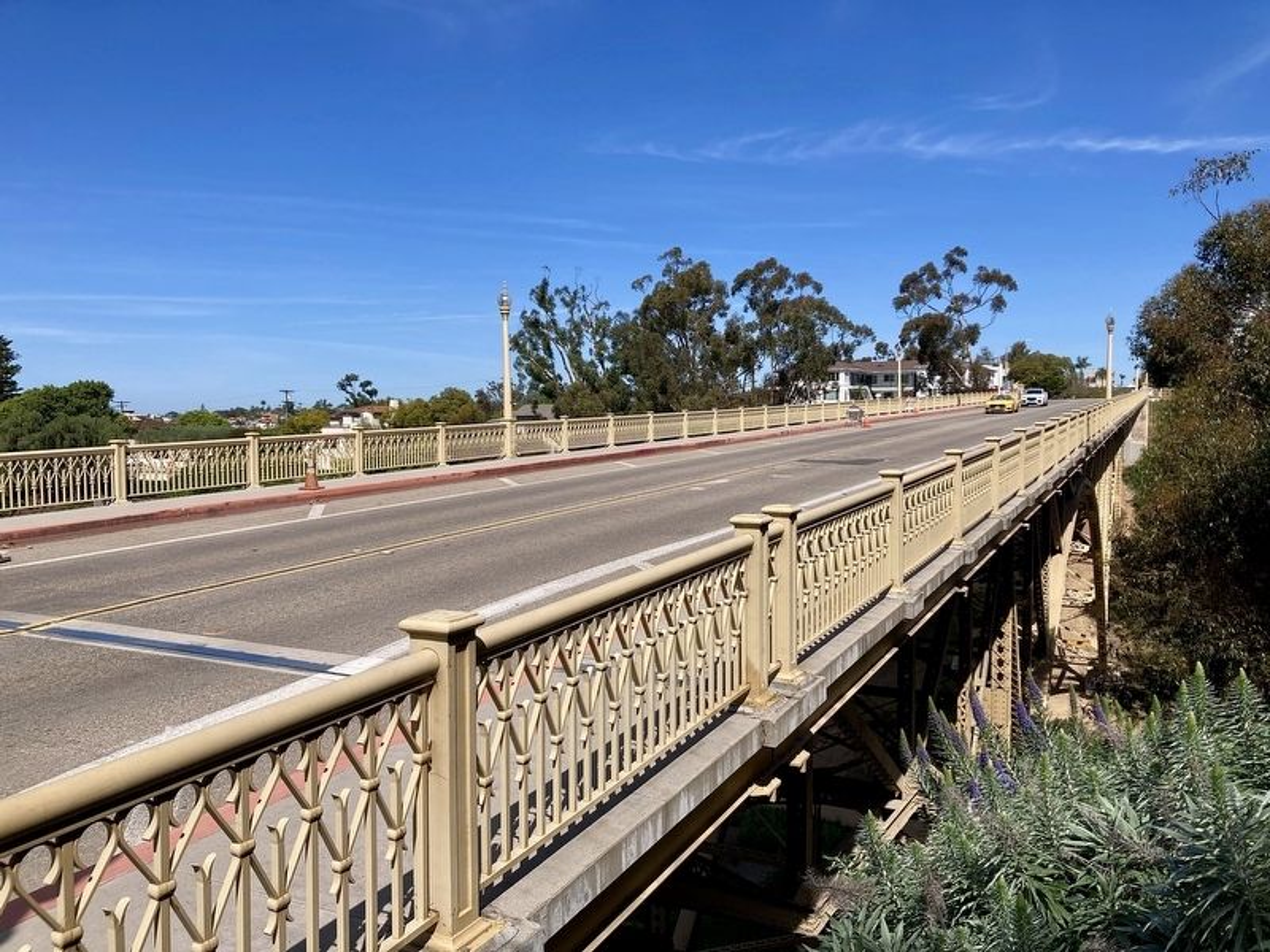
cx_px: 635
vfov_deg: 49.7
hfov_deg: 63.4
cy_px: 476
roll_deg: -0.5
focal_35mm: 28
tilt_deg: -2.2
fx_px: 1027
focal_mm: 3.99
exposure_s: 1/2703
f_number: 1.8
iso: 20
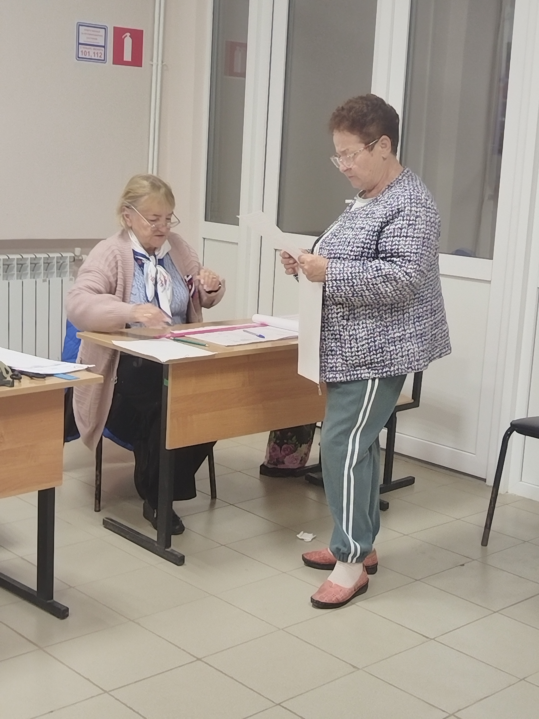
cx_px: 270
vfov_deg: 36.2
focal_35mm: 53
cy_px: 360
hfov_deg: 27.5
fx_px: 1100
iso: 696
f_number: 1.9
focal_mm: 4.95
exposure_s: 1/33.3
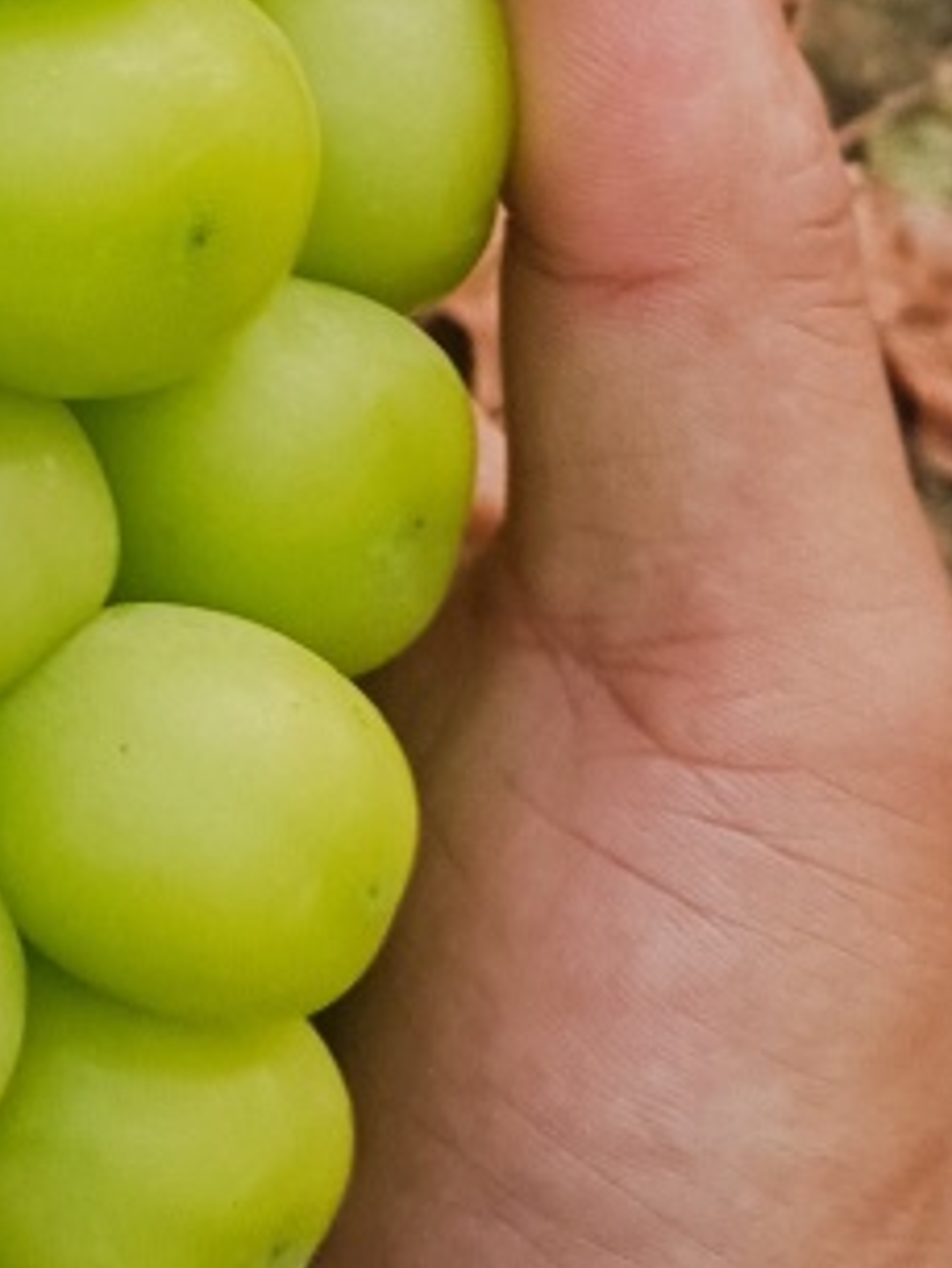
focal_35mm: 91
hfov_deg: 15.1
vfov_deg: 20.9
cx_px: -437
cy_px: 60
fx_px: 3335
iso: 990
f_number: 1.8
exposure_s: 1/50
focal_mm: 3.96
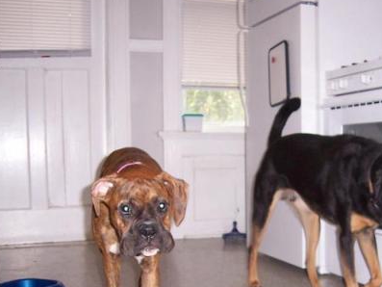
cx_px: 271
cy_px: 218
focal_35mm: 58
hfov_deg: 32.8
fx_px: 640
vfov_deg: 24.9
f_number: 3
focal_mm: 6
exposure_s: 1/60
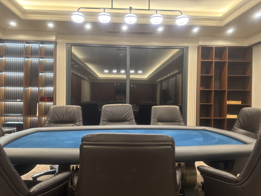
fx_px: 181
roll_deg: -0.6
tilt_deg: +0.0
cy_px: 98
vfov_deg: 56.8
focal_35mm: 24
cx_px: 130
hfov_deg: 71.6
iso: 160
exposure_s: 1/50
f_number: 1.78
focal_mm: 6.76
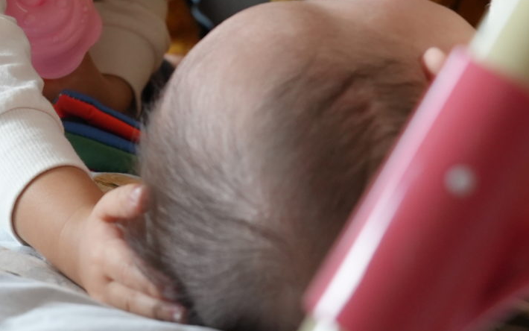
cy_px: -203
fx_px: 2120
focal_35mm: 147
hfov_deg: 14.1
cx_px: 71
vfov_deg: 8.7
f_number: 4
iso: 1250
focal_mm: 40
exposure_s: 1/160
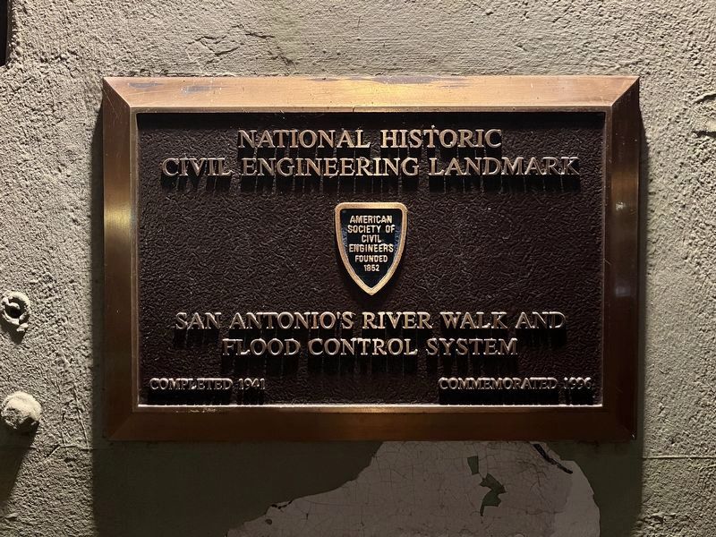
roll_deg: +0.5
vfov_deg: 53.1
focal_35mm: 26
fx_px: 538
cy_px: 268
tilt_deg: -3.1
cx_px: 358
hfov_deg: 67.3
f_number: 1.6
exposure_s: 1/30
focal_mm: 5.1
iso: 800
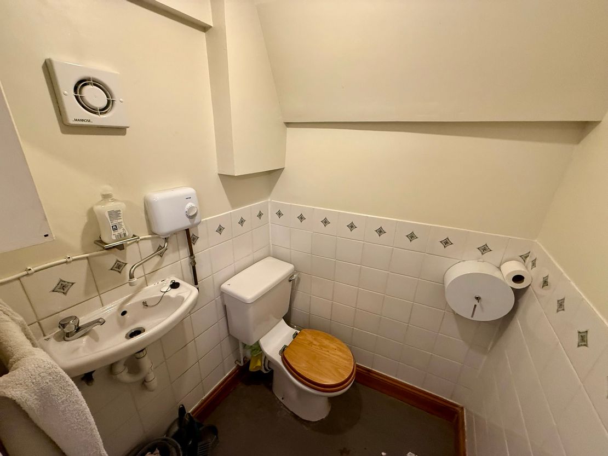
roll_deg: -2.1
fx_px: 246
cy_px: 228
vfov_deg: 85.7
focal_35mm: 14
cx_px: 304
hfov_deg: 102.1
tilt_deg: -20.3
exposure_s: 1/100
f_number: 2.2
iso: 250
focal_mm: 2.22
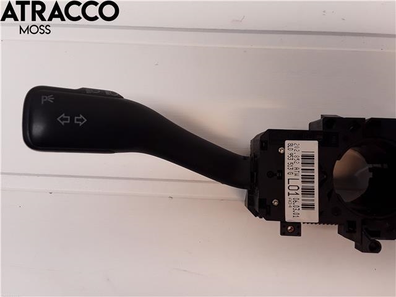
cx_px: 198
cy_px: 148
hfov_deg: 63.4
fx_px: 320
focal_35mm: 28
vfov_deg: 49.7
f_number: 1.9
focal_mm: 2.91
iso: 40
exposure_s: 1/125
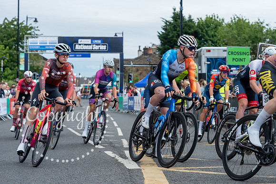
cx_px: 188
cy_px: 63
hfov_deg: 23.0
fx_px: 674
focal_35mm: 88
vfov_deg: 15.5
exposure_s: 1/800
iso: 800
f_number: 3.5
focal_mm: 64
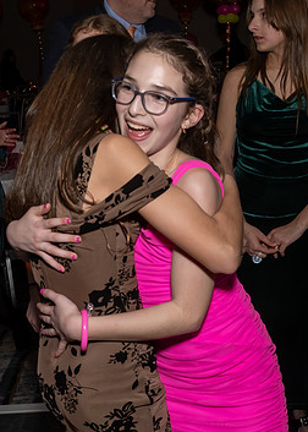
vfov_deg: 36.1
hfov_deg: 26.2
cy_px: 222
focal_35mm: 54
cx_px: 144
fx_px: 662
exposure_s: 1/250
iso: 800
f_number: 7.1
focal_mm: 17
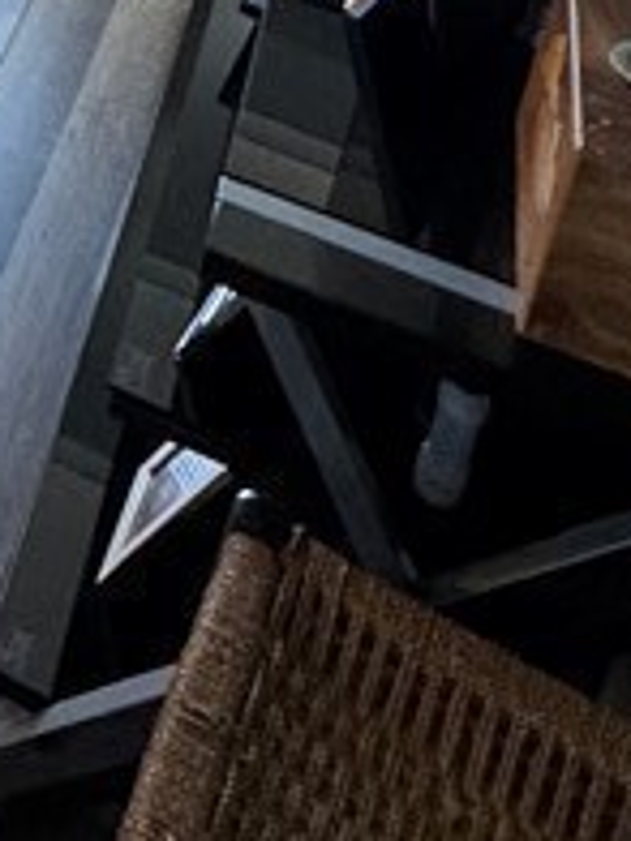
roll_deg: -2.5
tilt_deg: -18.5
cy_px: -601
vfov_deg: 20.4
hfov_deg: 17.0
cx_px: -472
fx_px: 1774
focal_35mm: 73
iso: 400
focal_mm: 2.22
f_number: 2.2
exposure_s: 1/60
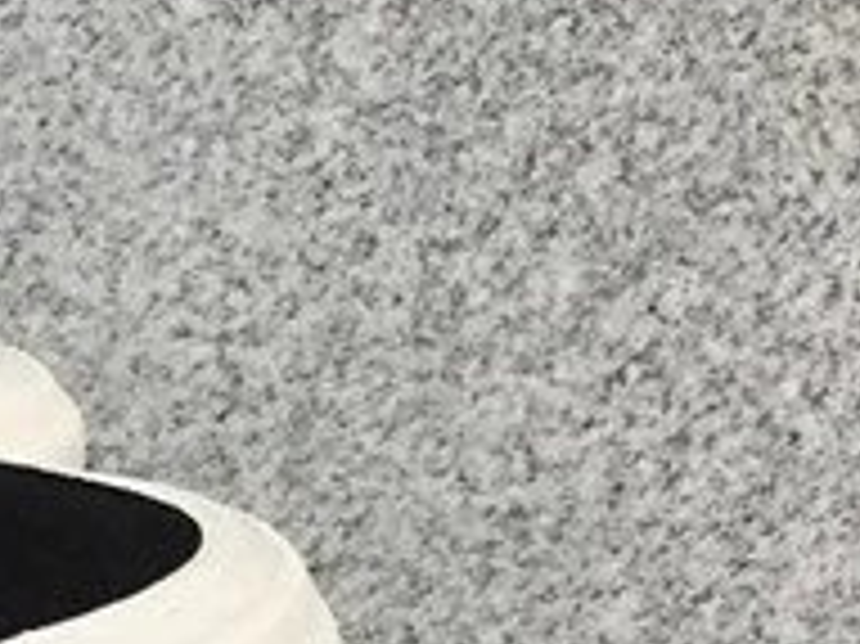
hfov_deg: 11.6
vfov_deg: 9.9
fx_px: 3625
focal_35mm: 146
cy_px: 876
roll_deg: -0.5
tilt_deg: -18.3
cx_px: -1054
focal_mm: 3.3
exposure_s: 1/100
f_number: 2.4
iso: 25
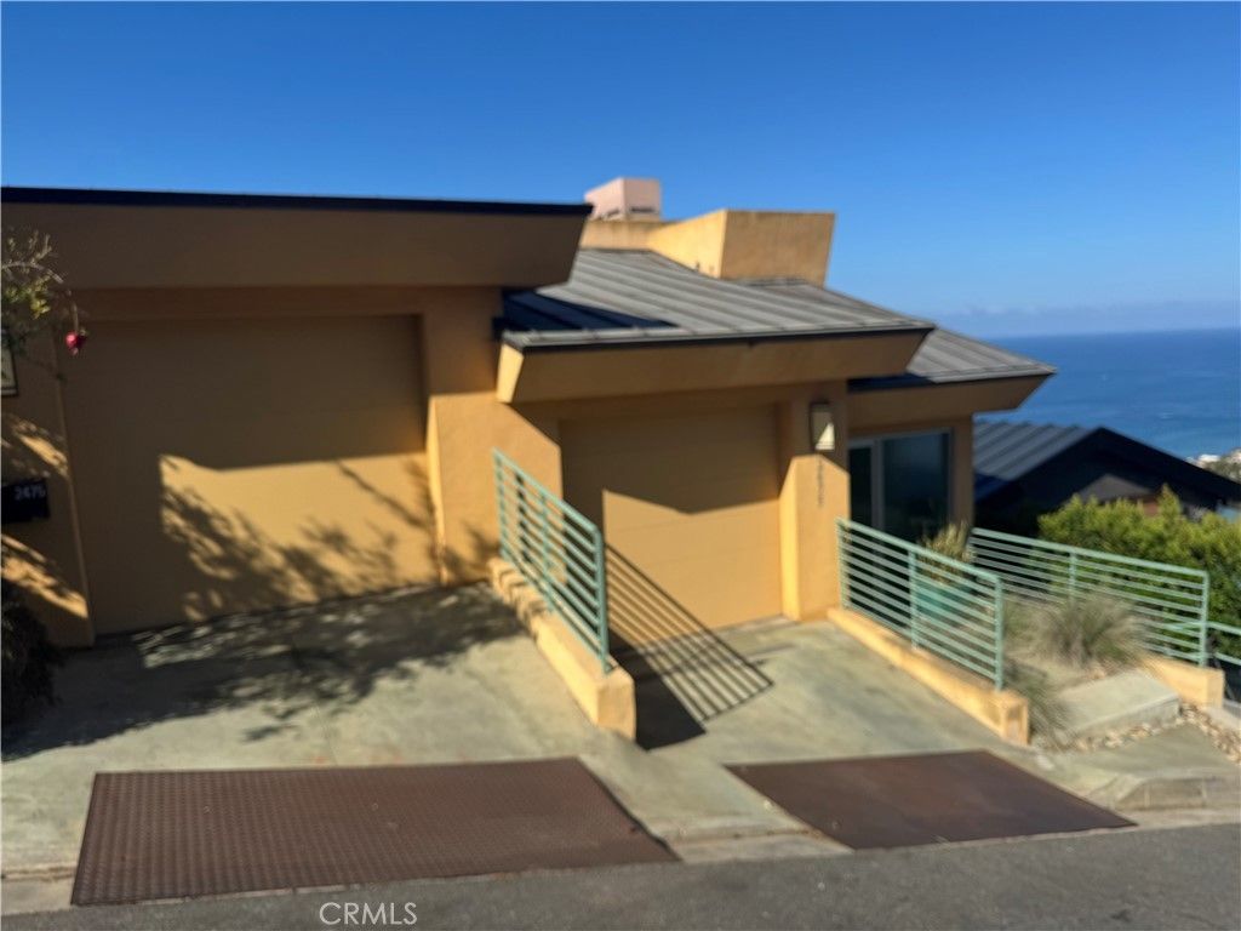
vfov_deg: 56.8
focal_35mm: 24
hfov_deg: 71.6
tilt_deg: -8.0
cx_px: 620
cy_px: 466
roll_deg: +2.4
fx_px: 860
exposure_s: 1/5814
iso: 80
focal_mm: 6.76
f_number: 1.78
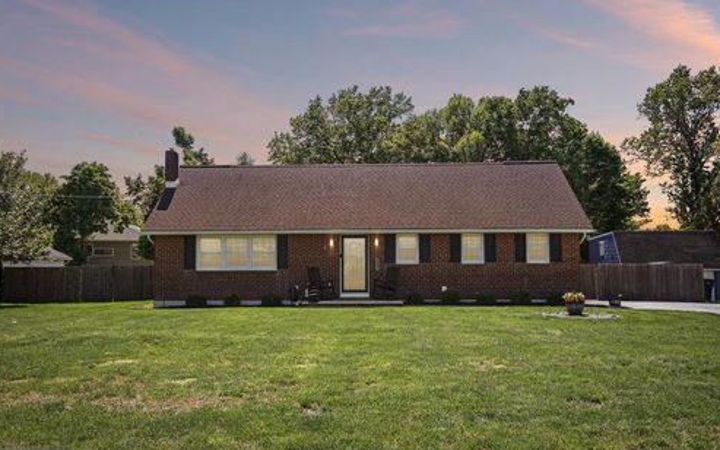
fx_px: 608
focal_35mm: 31
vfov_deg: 40.6
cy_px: 232
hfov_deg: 61.2
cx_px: 358
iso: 800
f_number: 8
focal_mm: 30
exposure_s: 1/1000
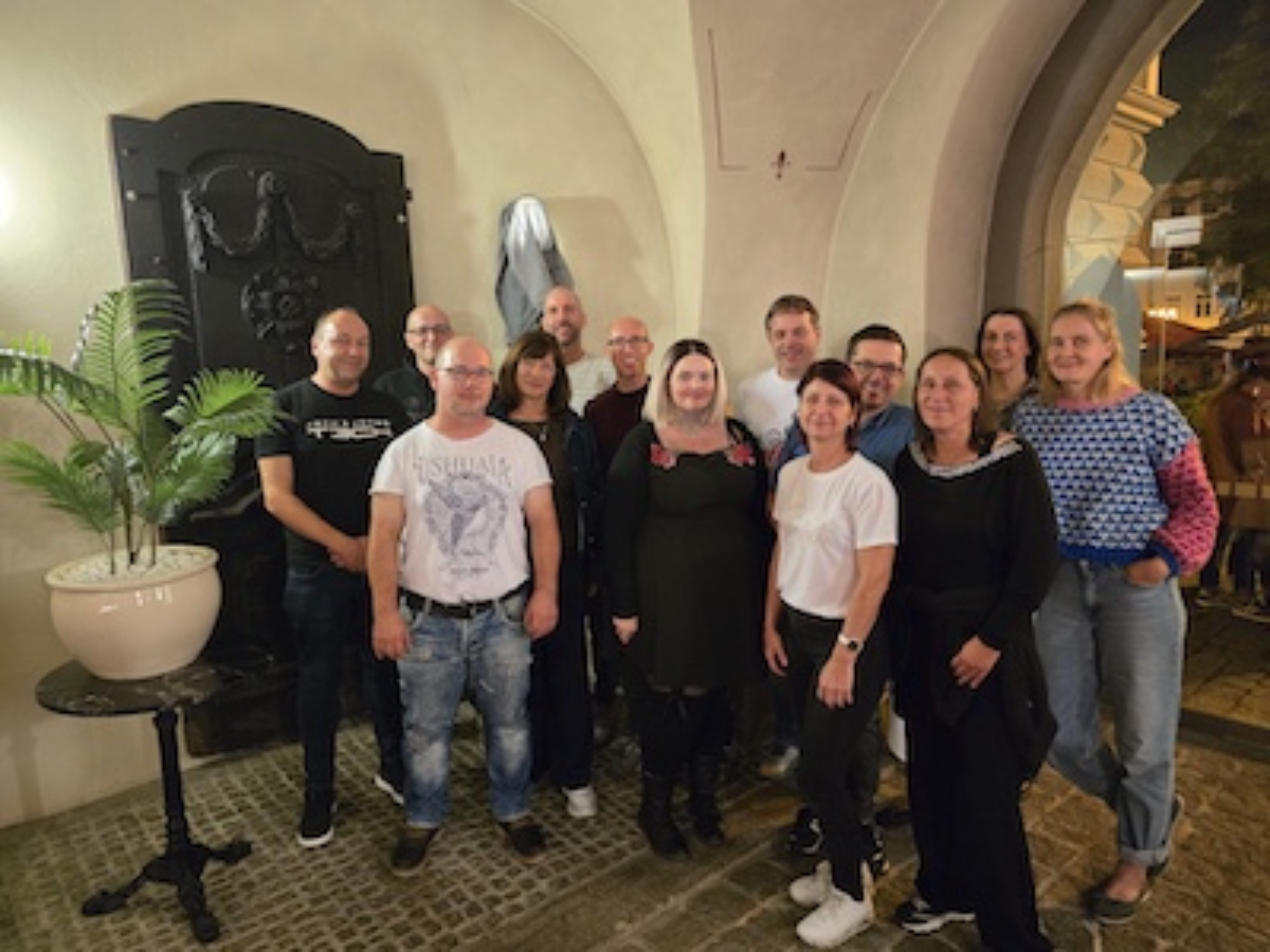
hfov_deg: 73.9
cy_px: 476
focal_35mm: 23
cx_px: 635
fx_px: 844
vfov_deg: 58.9
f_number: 1.7
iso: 2000
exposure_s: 1/50
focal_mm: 6.3
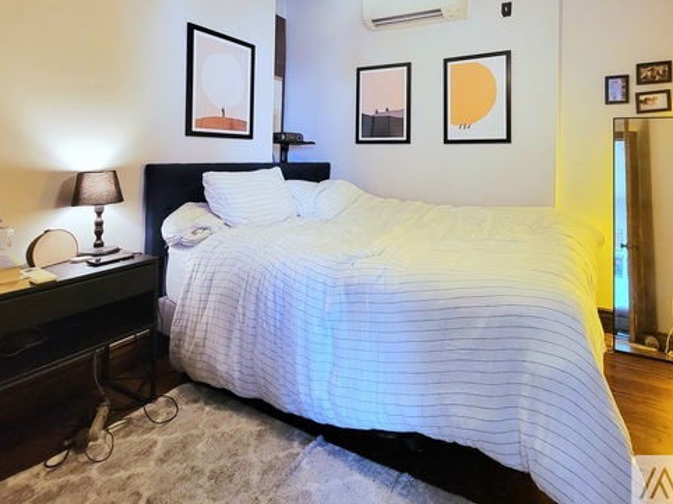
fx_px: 350
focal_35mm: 18
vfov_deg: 69.2
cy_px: 162
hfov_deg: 87.0
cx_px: 392
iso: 320
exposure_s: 1/60.2
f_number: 2.2
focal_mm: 2.2
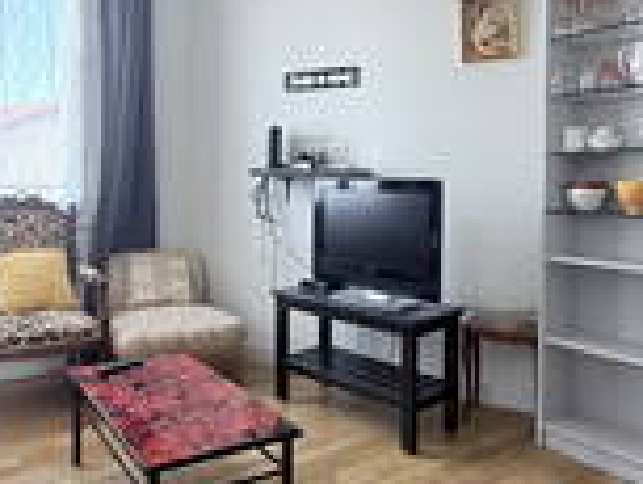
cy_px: 177
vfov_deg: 42.6
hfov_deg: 55.3
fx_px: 613
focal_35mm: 33
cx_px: 298
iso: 320
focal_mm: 2.22
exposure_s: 1/99
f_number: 2.2
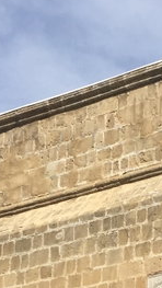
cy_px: 327
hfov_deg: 8.1
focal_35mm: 144
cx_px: 314
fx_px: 1099
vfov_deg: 14.5
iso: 32
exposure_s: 1/2639
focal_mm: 4.15
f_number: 2.2
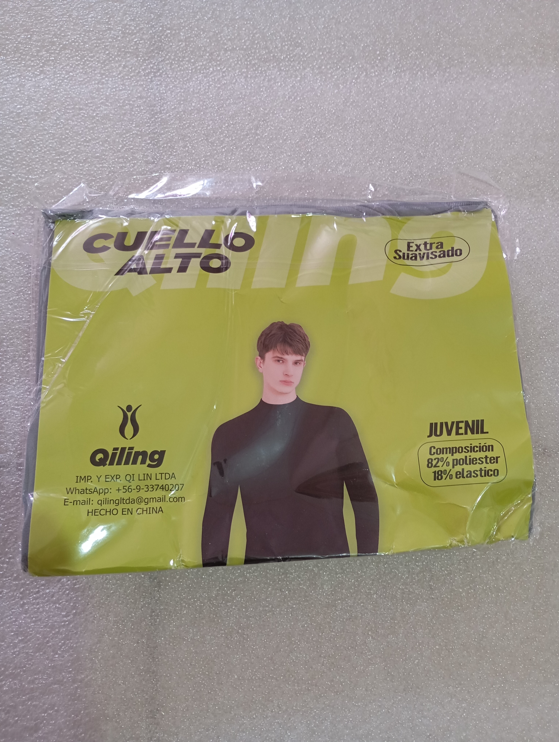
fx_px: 601
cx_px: 280
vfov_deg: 63.4
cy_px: 371
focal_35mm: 28
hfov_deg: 49.9
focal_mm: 4.27
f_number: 1.8
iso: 1287
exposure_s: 1/25
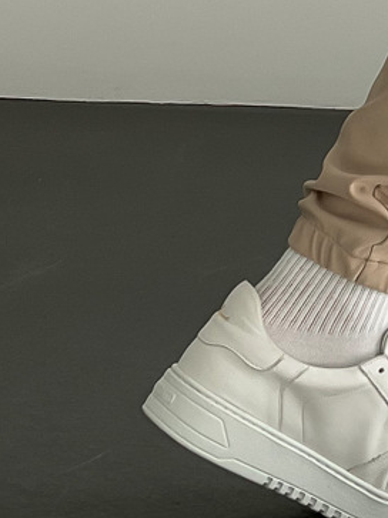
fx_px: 1914
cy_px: -176
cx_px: 546
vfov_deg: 14.7
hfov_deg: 11.2
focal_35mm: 128
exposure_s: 1/540
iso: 16
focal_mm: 3
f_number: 1.8
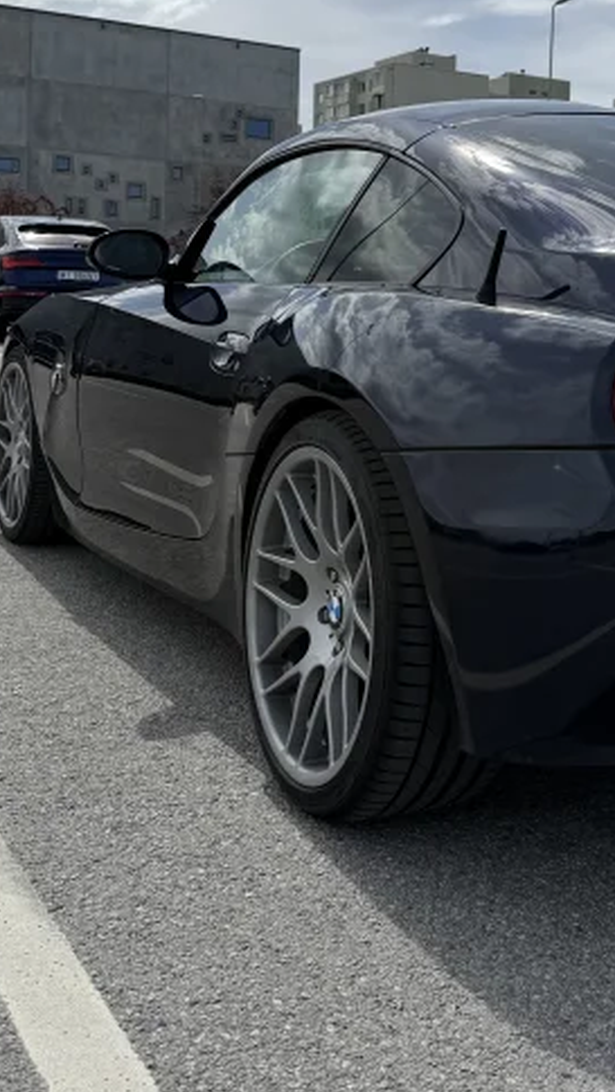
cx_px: 543
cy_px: 316
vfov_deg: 43.6
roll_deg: -2.3
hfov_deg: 25.3
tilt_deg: +0.3
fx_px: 1333
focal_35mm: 46
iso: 80
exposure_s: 1/8130
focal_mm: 6.76
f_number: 1.78
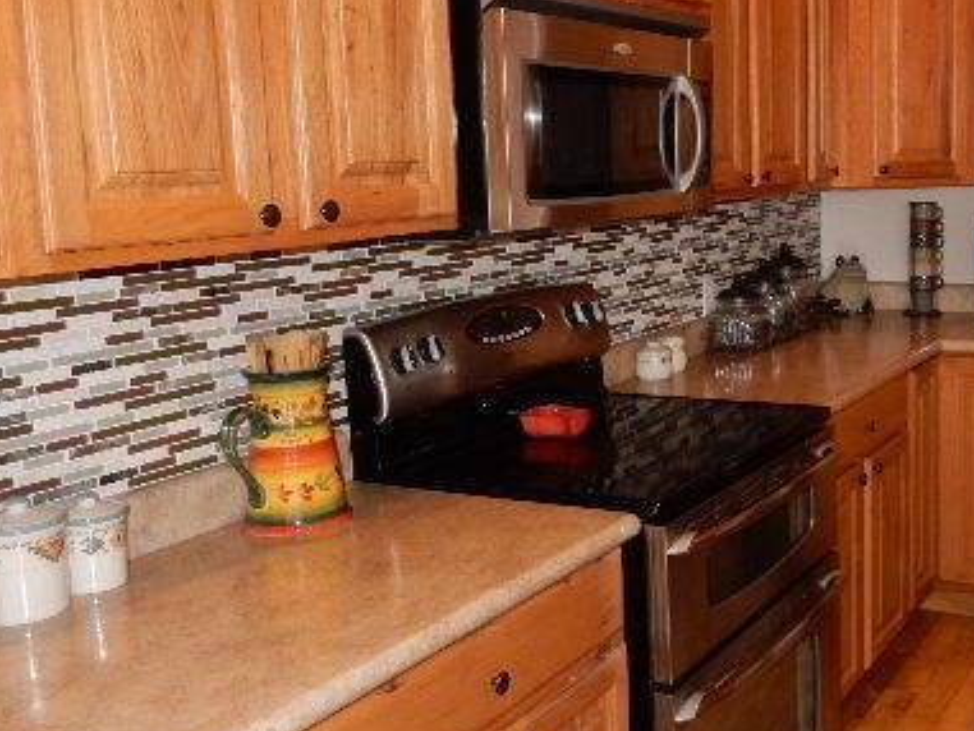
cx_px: 803
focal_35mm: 42
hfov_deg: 42.4
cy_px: 312
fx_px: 1182
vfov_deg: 34.3
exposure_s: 1/30
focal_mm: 4.5
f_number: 3.7
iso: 200
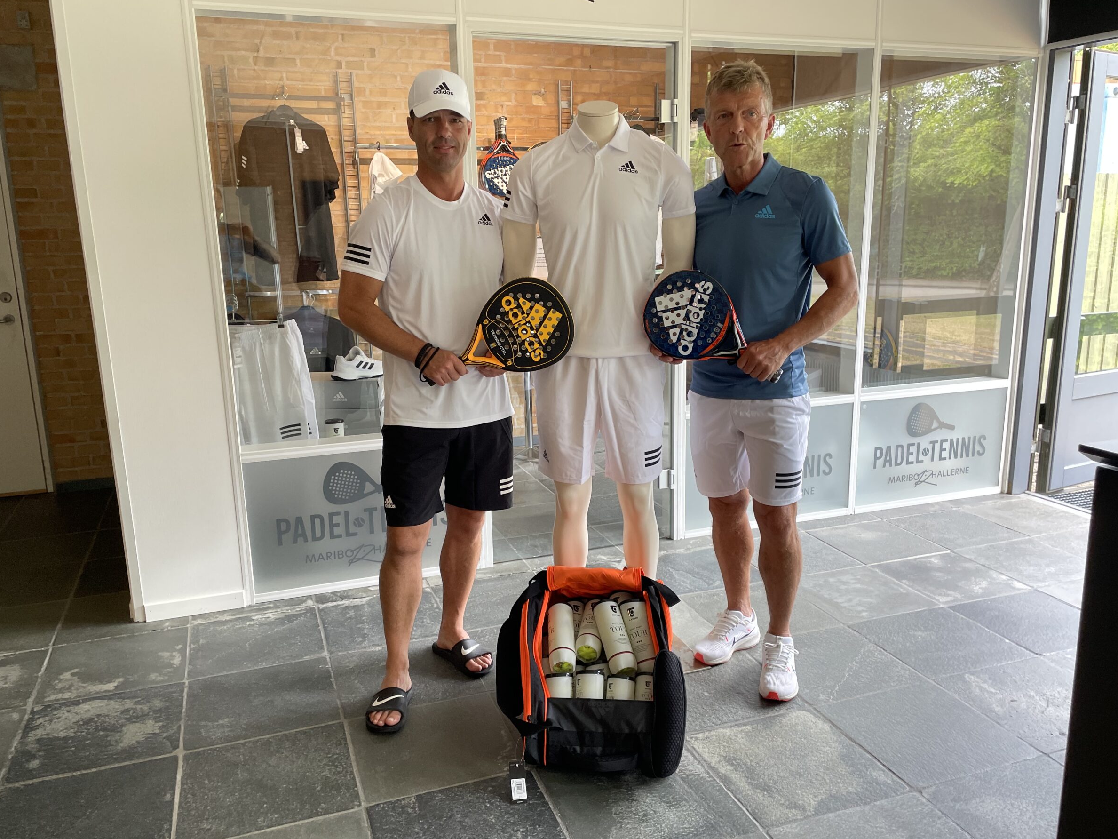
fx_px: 904
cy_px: 441
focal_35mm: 28
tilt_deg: -14.0
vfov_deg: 49.7
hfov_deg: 63.4
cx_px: 570
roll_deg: +1.5
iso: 80
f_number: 1.6
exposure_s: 1/121
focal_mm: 4.2
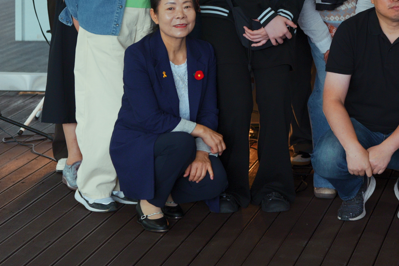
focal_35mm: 146
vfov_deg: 9.3
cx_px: 555
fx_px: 1618
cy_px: -51
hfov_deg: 13.4
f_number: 2.8
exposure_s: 1/160
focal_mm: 50
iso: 1600
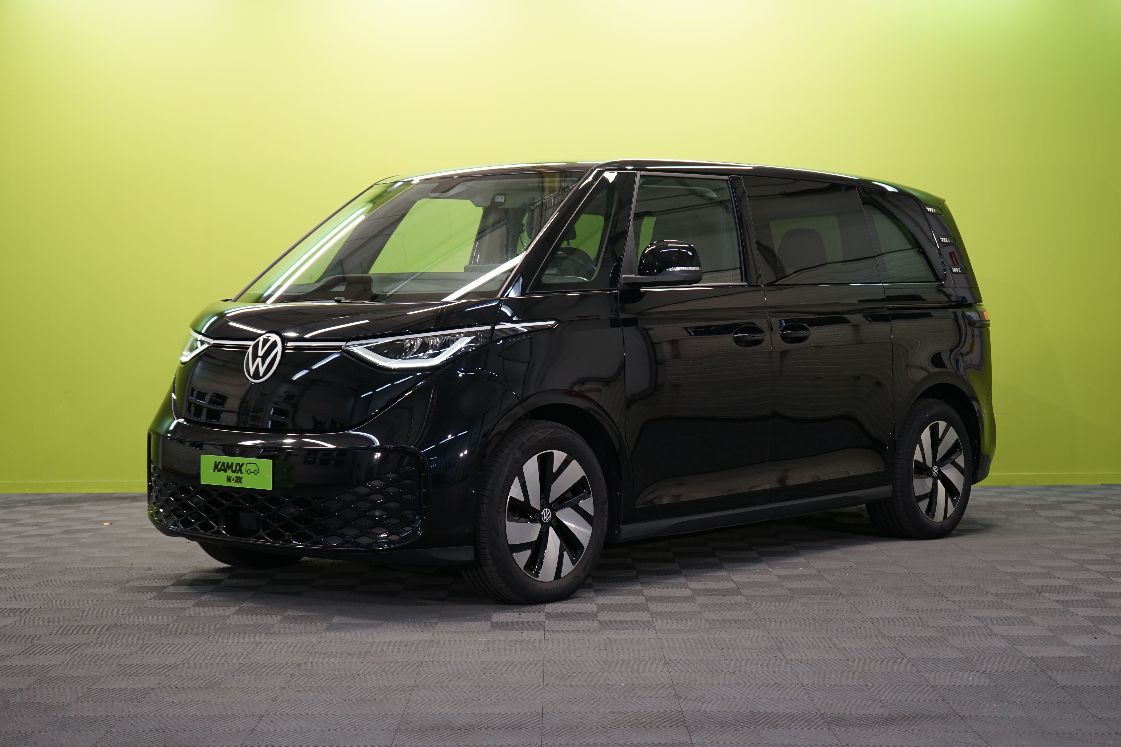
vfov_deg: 23.4
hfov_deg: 34.5
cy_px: 374
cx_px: 560
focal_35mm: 58
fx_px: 1806
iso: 500
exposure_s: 1/40
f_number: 5
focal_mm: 58
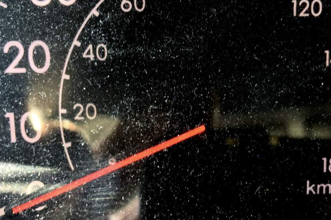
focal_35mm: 44
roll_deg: -0.3
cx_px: 188
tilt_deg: -35.5
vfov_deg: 30.4
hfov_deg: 44.4
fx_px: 404
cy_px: 132
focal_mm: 4.15
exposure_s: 1/30
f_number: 2.2
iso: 200
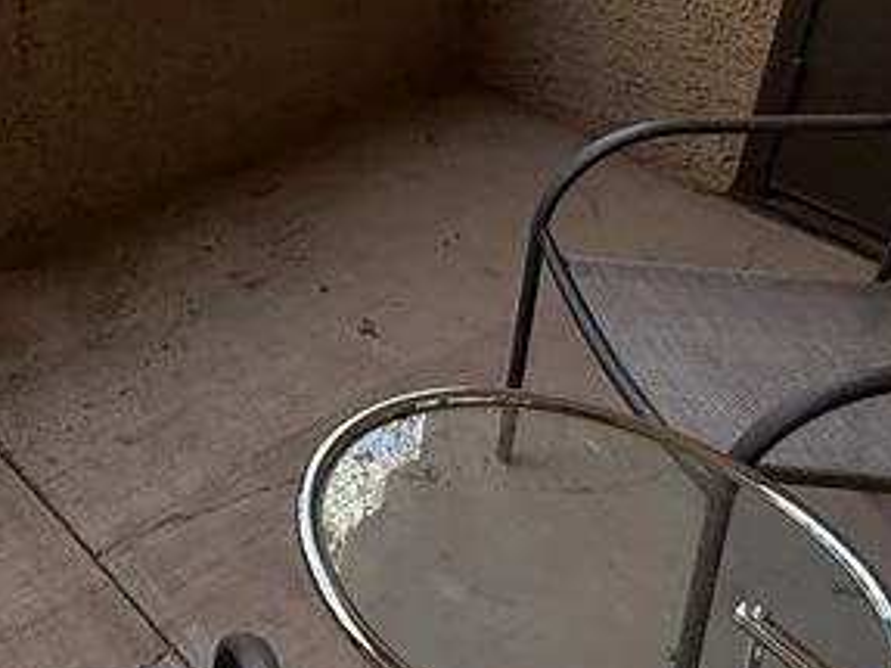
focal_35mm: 50
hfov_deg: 33.0
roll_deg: +2.0
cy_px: -31
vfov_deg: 27.1
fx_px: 1286
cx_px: -112
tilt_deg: -22.8
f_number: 2.2
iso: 50
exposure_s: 1/148
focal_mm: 2.22
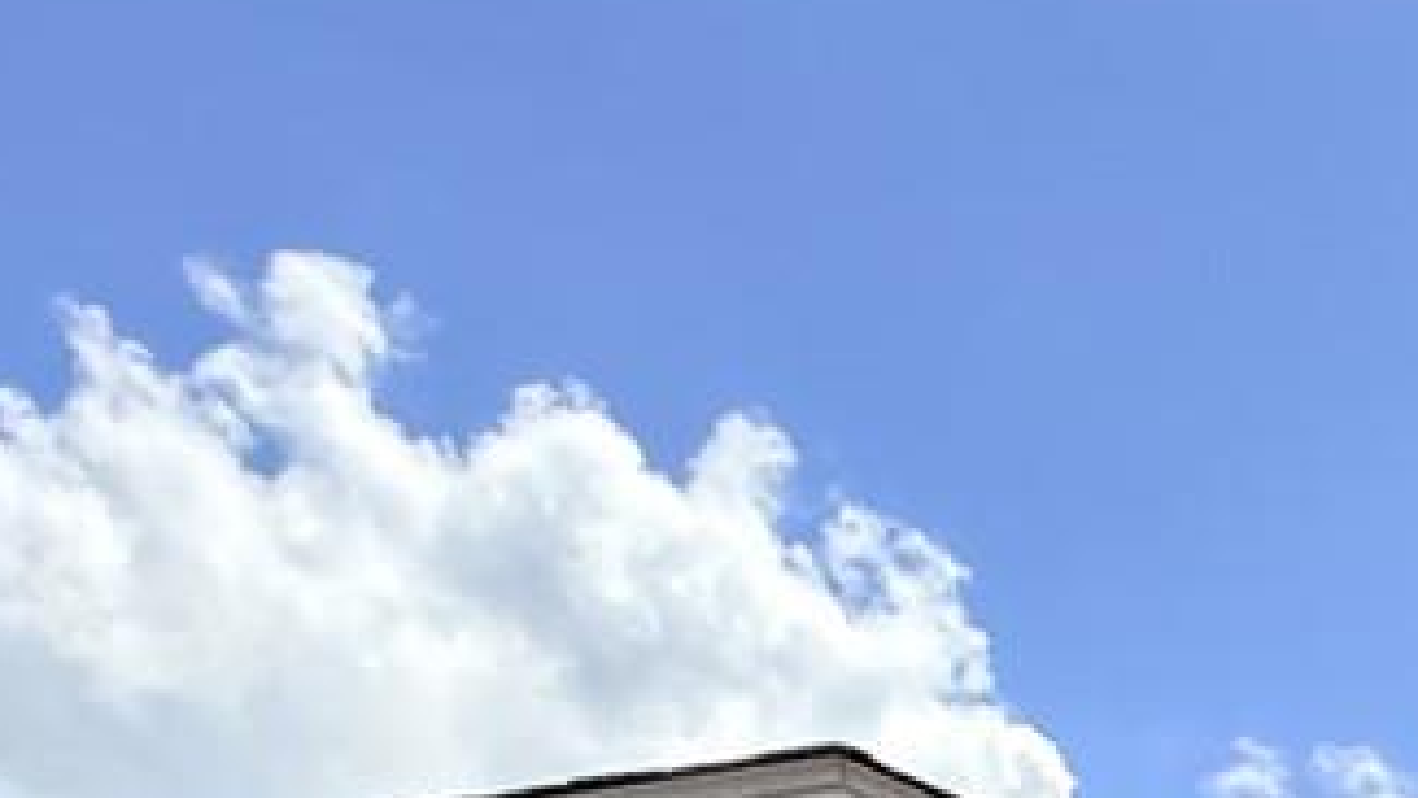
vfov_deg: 12.5
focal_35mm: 75
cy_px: 1923
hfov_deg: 22.8
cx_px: 2138
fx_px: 2821
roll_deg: -0.9
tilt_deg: +5.5
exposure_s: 1/2841
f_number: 2.2
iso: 64
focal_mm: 2.22
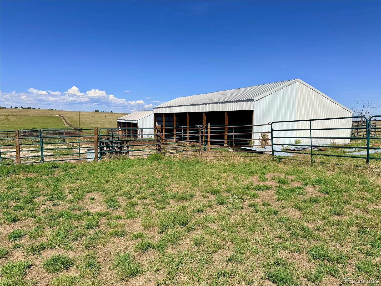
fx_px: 264
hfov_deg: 71.6
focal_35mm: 24
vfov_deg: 56.8
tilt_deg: -3.9
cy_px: 143
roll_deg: -1.0
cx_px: 190
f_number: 1.78
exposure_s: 1/7353
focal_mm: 6.76
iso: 80
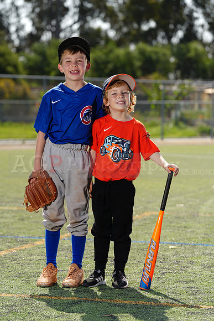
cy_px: 160
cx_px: 107
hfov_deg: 10.5
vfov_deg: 15.6
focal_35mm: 131
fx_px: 1167
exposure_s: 1/250
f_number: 5
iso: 50
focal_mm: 131
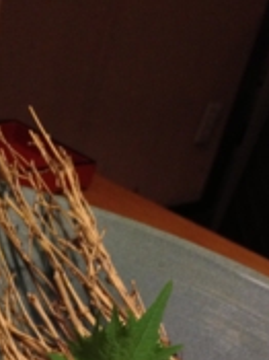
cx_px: 10
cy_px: 451
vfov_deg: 20.2
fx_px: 934
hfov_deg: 16.1
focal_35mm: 90
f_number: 2.4
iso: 250
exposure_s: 1/20
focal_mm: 4.28
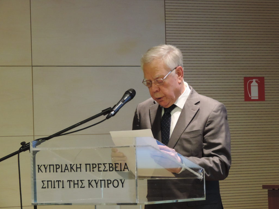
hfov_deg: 10.6
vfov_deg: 8.0
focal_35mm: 186
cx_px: 139
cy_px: 104
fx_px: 1499
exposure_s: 1/25
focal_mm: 33
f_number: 4.6
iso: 800
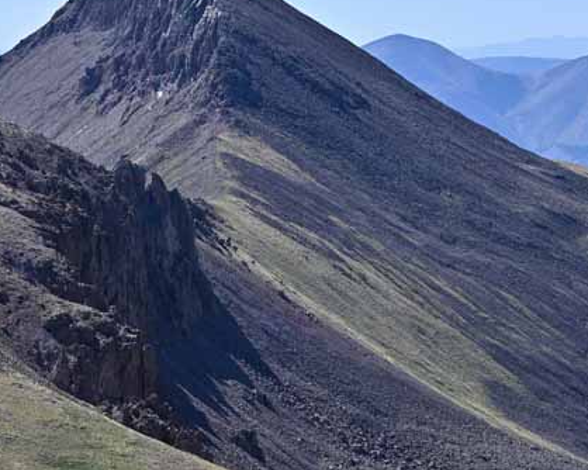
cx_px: 148
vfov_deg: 9.1
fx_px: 2940
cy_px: 151
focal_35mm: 169
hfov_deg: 11.4
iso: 64
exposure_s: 1/640
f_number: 5.6
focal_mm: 94
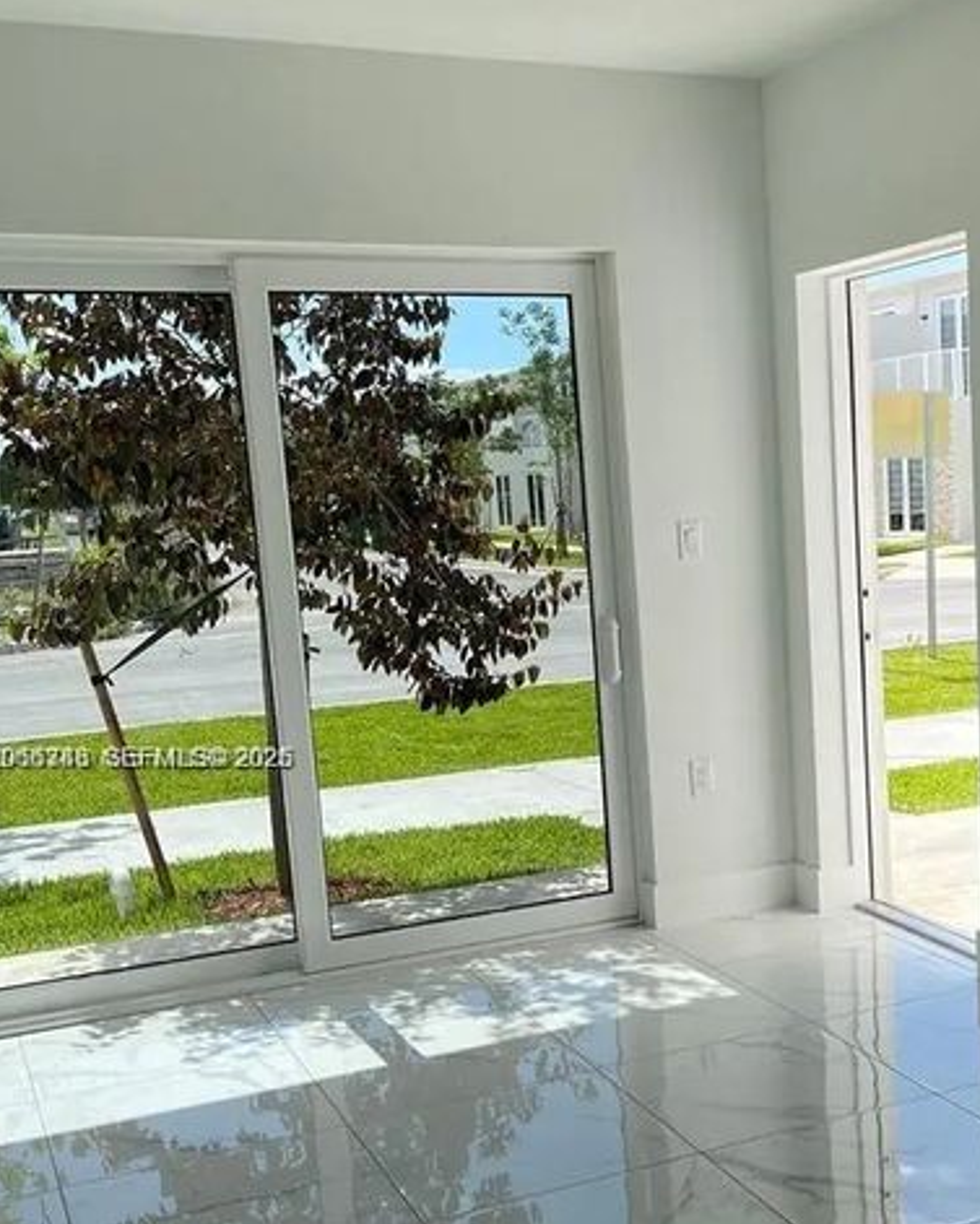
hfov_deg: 31.9
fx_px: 1667
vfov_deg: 40.1
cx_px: 782
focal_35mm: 46
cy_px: 760
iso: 32
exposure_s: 1/2012
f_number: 1.6
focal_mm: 5.1
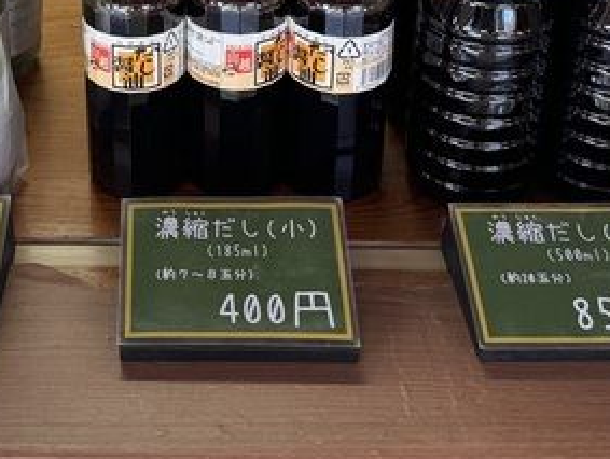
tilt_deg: -26.9
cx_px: 139
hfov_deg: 27.7
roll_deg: +1.5
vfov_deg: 20.5
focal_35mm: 69
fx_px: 1217
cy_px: -20
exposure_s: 1/120
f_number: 1.78
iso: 125
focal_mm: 6.76
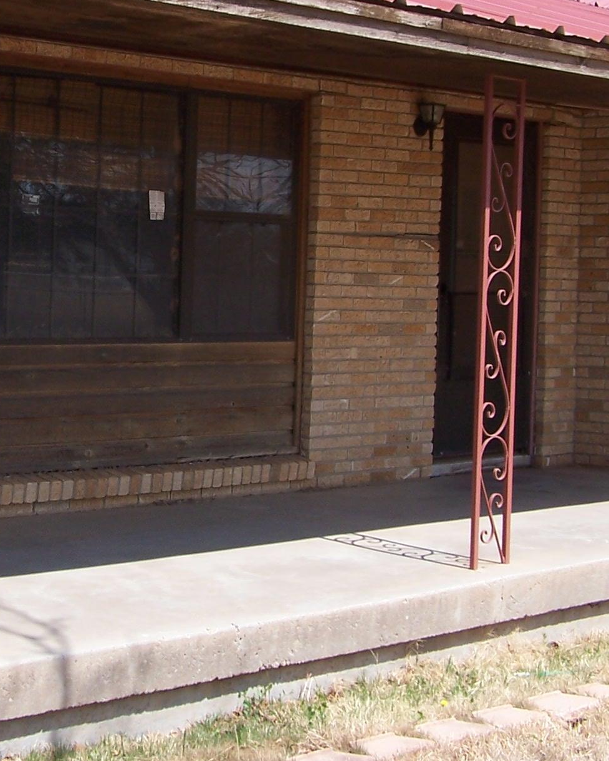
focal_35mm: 70
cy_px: 305
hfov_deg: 21.6
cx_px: 111
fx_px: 1577
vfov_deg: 27.1
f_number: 4
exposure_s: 1/500
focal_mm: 6.3
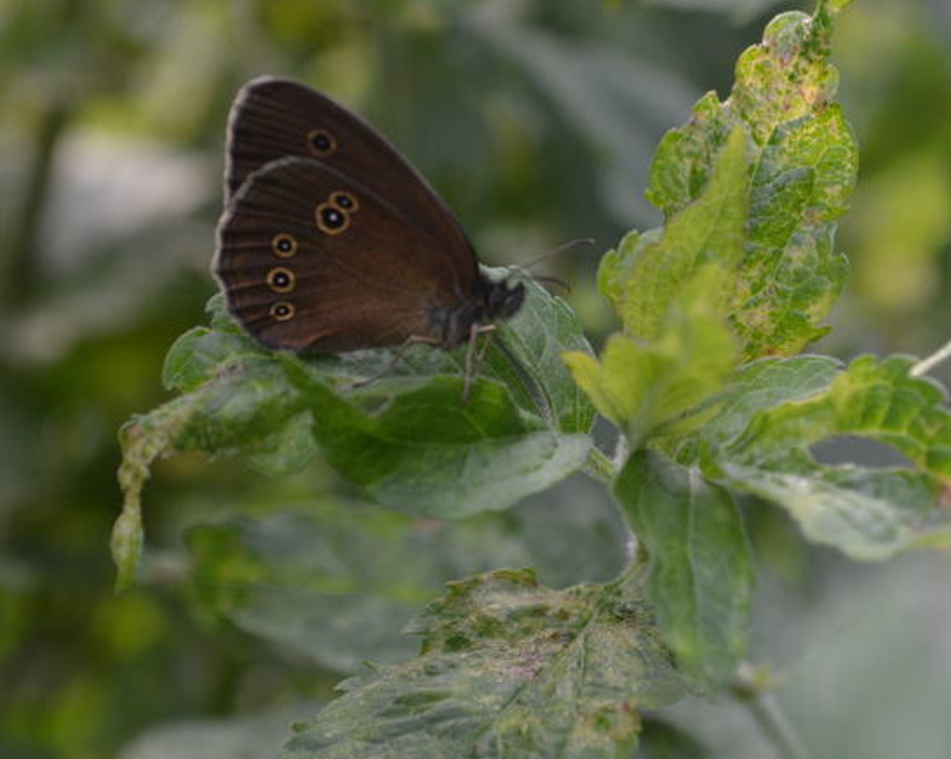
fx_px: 3848
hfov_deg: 14.1
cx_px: 441
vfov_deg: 11.3
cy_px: 280
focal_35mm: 137
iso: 400
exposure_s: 1/60
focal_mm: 55
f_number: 7.1
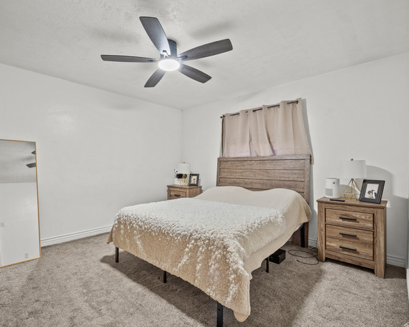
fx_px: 206
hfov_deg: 89.6
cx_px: 193
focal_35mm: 17
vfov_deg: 76.9
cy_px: 166
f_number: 5.6
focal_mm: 8
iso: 200
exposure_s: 1/1.25
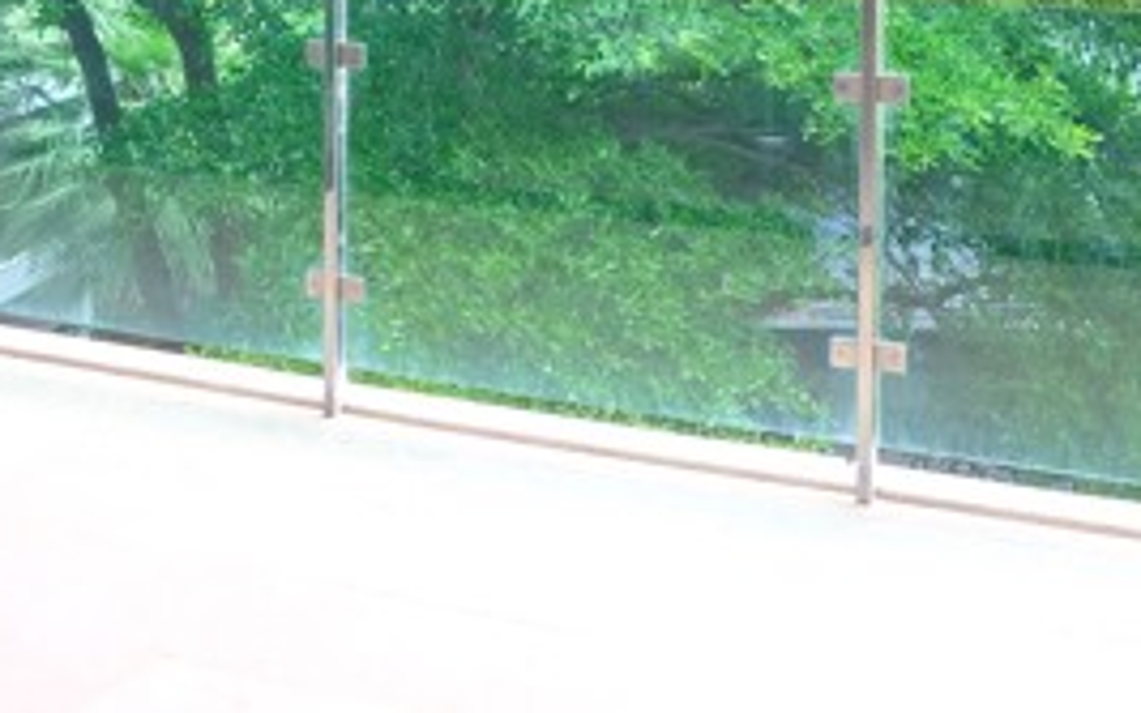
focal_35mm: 55
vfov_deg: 21.9
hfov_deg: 36.8
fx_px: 1711
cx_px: 509
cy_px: -132
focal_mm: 16
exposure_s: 1/15
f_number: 3.5
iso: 200
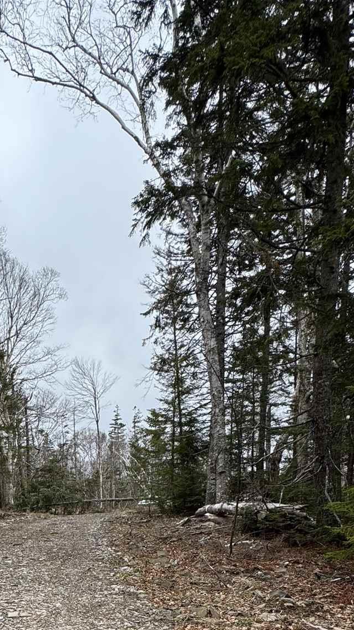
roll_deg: +1.4
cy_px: 639
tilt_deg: -10.7
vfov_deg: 50.0
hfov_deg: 35.7
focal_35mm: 31
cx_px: 39
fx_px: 517
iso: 40
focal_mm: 2.22
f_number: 2.2
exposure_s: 1/700
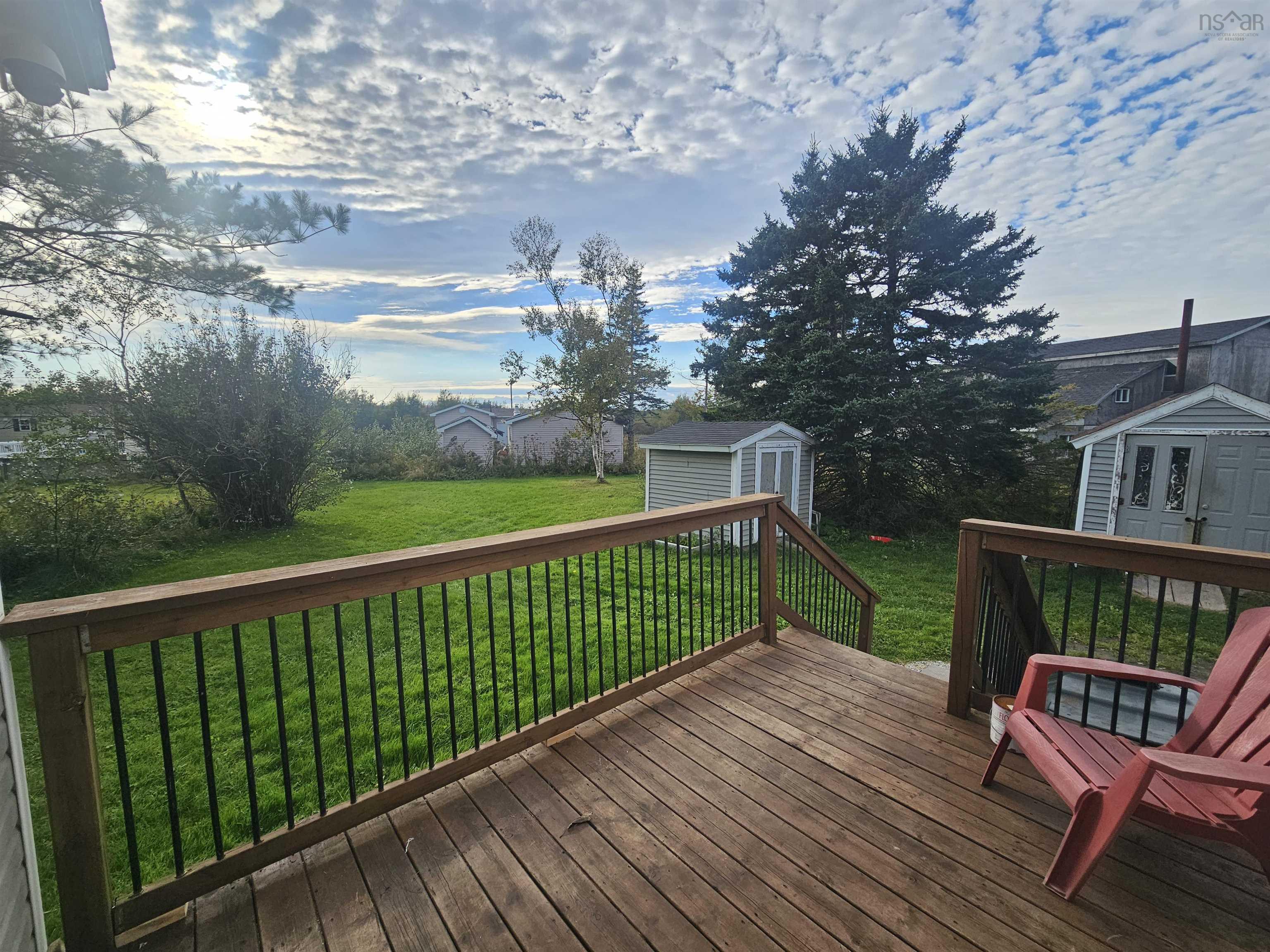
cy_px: 476
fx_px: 477
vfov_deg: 89.9
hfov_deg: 106.2
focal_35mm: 13
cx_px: 635
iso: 50
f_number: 2.2
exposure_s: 1/1538
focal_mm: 2.2
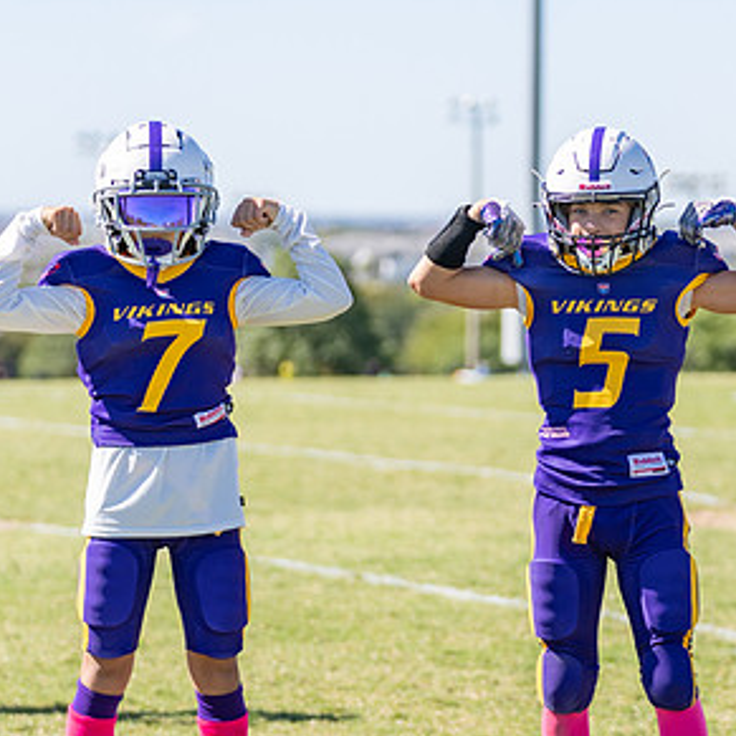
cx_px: 506
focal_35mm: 226
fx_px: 5436
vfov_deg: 7.7
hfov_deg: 7.7
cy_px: 426
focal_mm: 102
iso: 100
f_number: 2.8
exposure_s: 1/1250
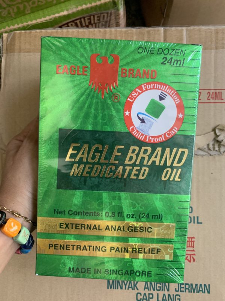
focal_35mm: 26
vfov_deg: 67.3
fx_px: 225
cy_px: 150
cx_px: 112
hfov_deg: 53.1
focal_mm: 4.25
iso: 250
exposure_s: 1/60
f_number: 1.8
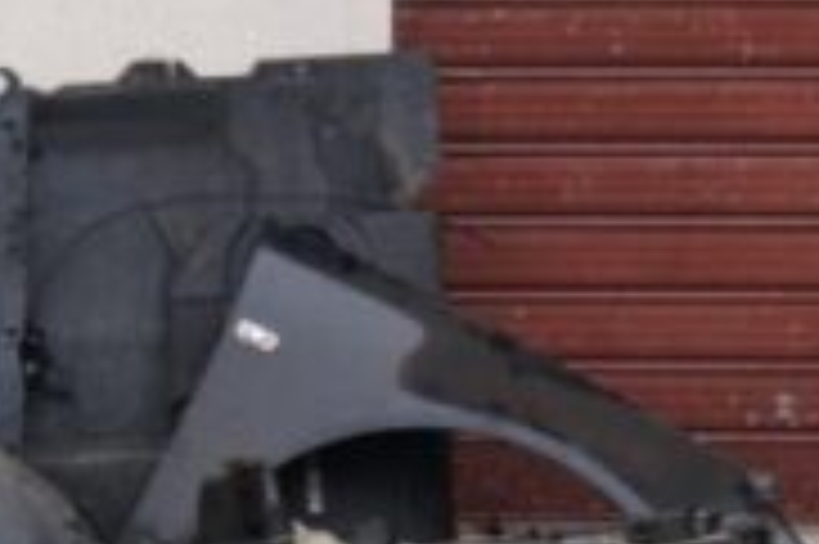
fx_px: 3455
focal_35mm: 152
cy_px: 281
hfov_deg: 13.1
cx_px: -225
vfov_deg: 9.0
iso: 100
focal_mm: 24
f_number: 8
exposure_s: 1/80
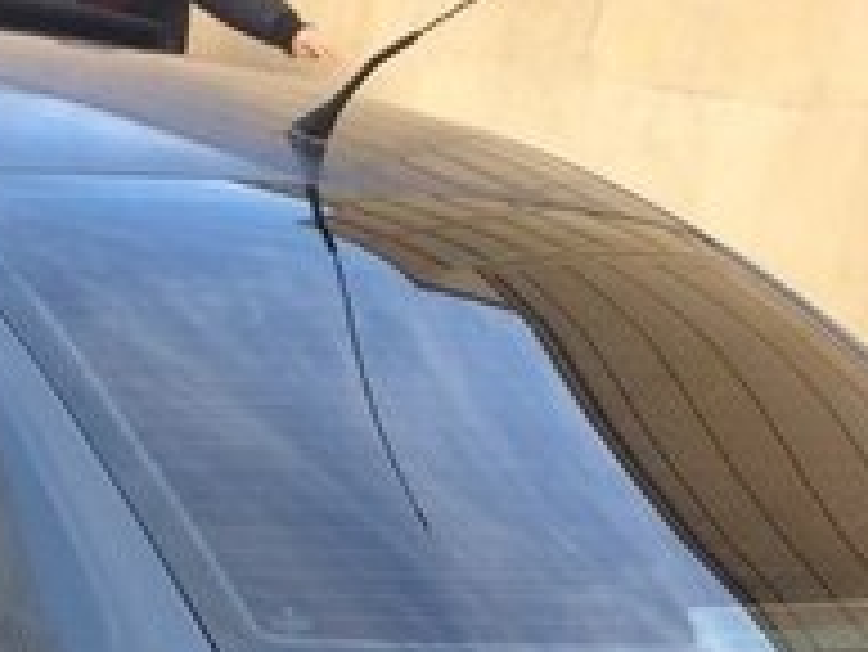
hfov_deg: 19.2
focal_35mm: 99
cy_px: 1059
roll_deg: -6.0
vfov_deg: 13.8
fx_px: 2484
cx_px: -22
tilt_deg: -23.9
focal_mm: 4.15
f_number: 2.2
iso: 32
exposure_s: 1/140
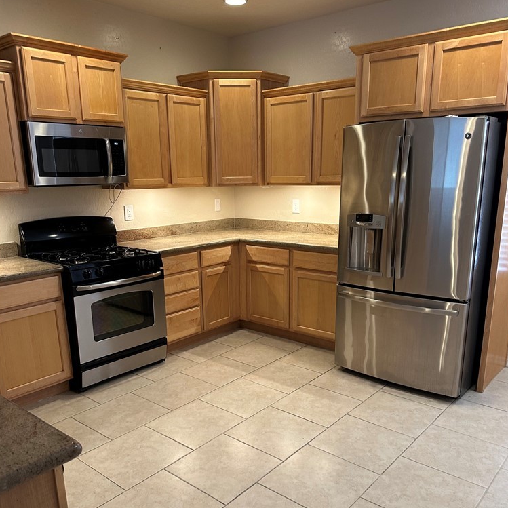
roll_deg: +0.1
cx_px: 255
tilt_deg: -15.9
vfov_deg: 55.3
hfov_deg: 55.6
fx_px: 481
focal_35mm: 29
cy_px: 302
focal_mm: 6.86
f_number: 1.78
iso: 200
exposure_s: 1/60
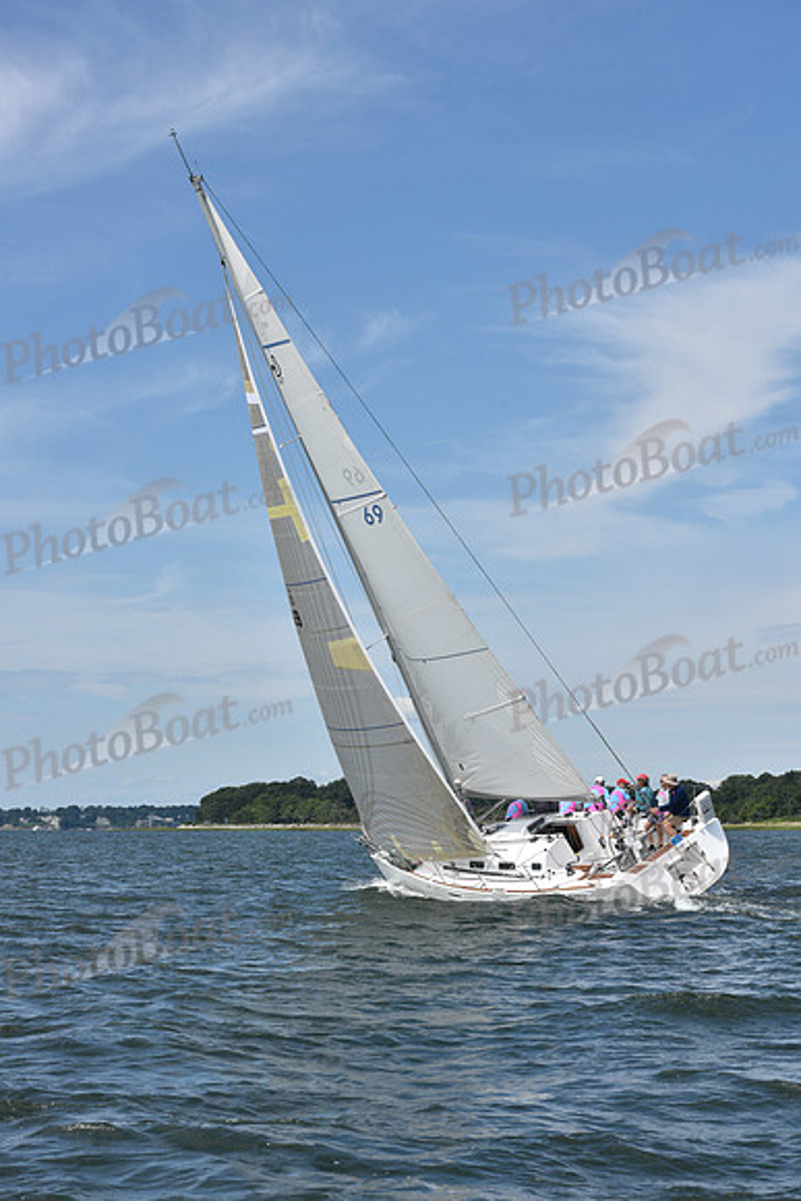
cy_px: 600
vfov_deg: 28.8
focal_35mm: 70
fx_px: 2335
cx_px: 400
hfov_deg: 19.5
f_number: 10
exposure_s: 1/1000
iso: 320
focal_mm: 70
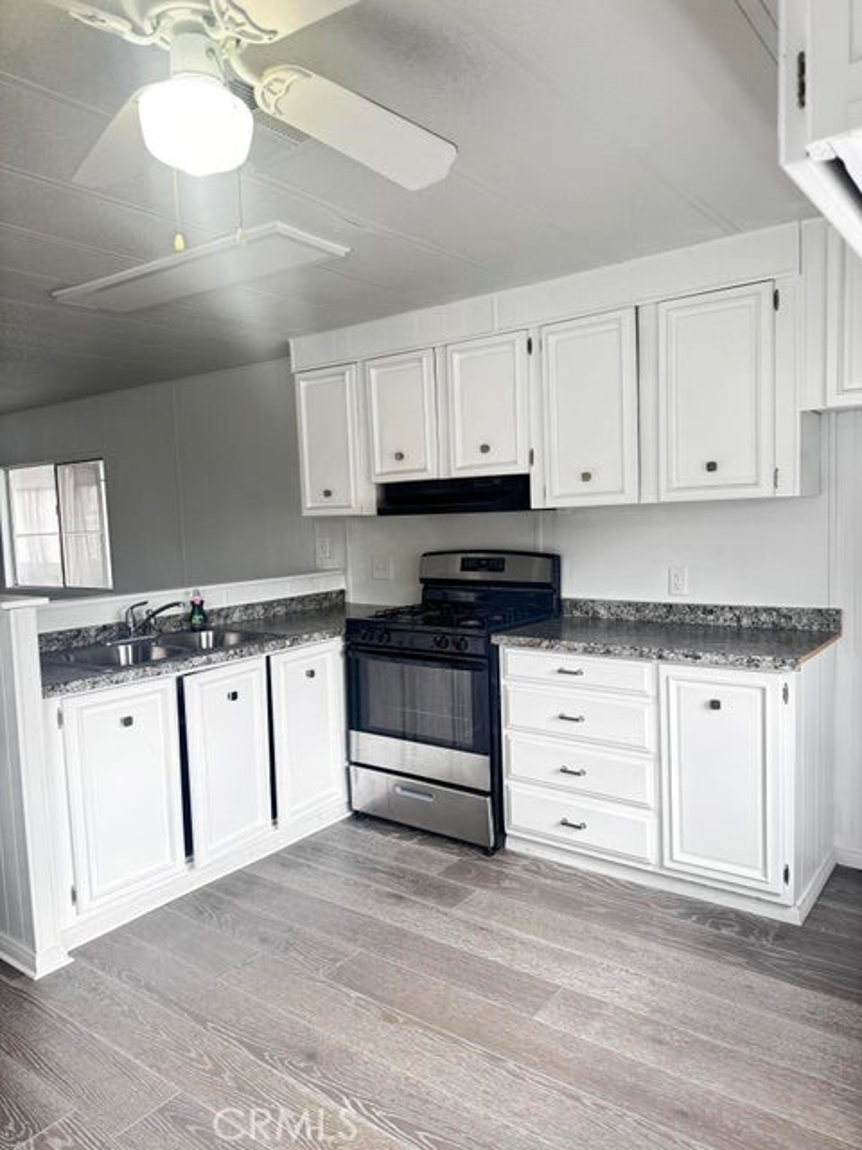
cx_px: 431
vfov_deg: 71.6
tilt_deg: -5.4
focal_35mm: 24
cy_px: 575
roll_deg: +2.4
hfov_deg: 56.8
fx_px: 797
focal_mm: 6.76
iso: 200
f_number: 1.78
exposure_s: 1/85
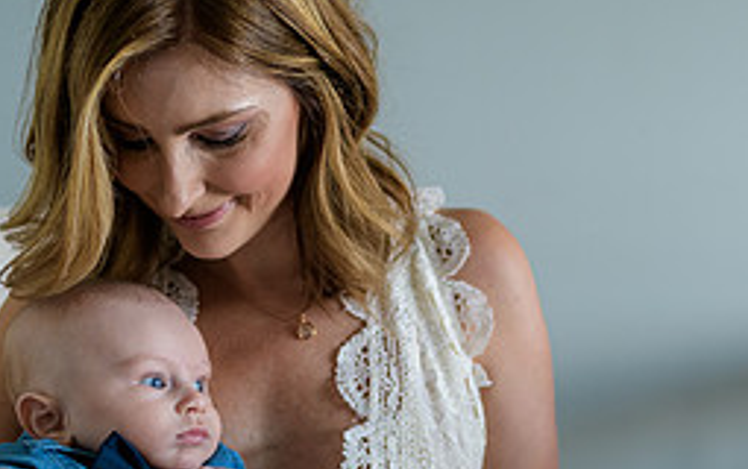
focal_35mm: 81
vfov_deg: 16.1
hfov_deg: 25.4
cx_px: 487
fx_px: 1653
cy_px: 336
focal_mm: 35
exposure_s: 1/200
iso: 400
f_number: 2
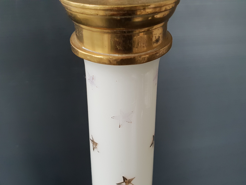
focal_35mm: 26
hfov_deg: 67.3
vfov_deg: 53.1
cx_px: 123
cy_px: 92
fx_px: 185
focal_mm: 4.3
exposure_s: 1/100
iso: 320
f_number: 2.4
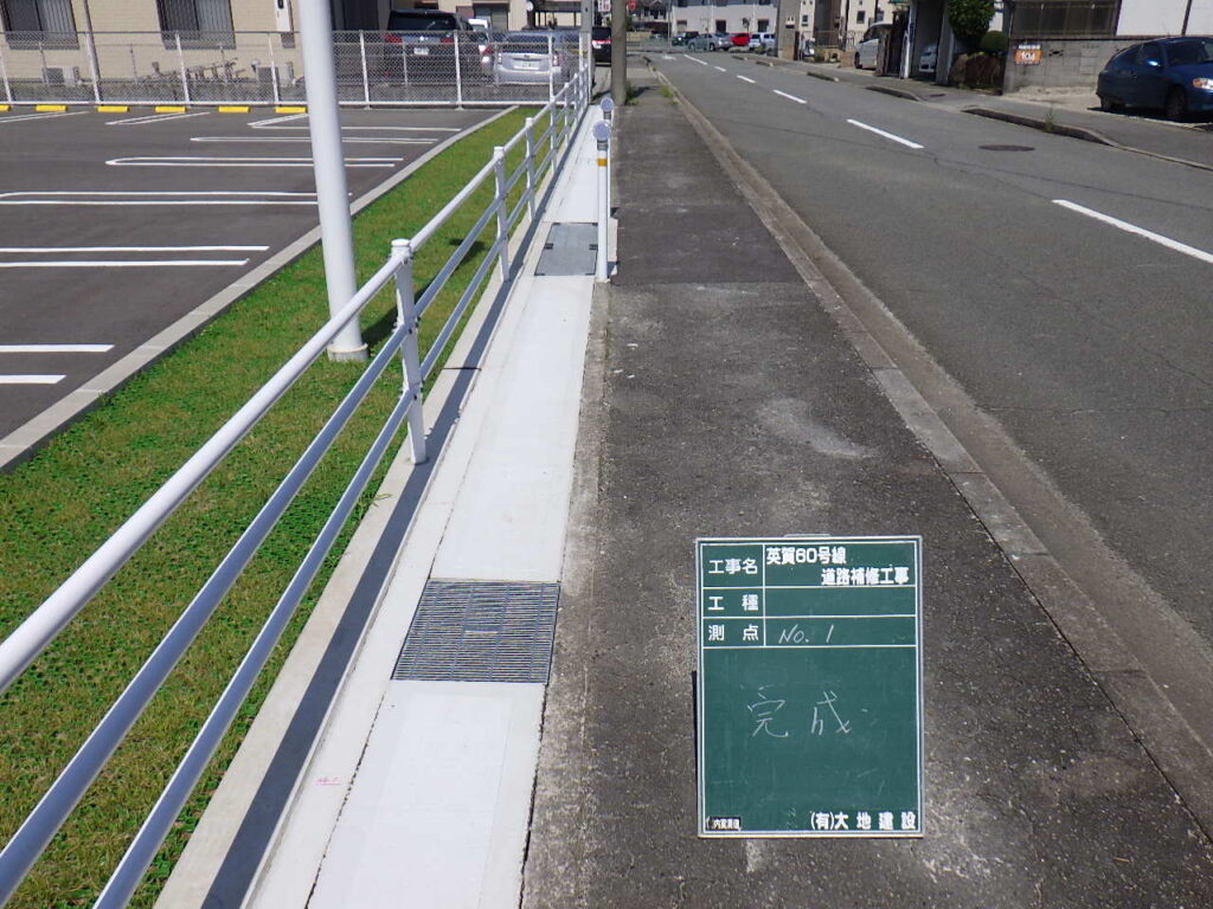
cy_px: 454
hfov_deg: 63.4
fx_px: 981
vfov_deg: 49.7
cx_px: 606
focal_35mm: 28
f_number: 4.2
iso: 125
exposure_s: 1/2000
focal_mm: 5
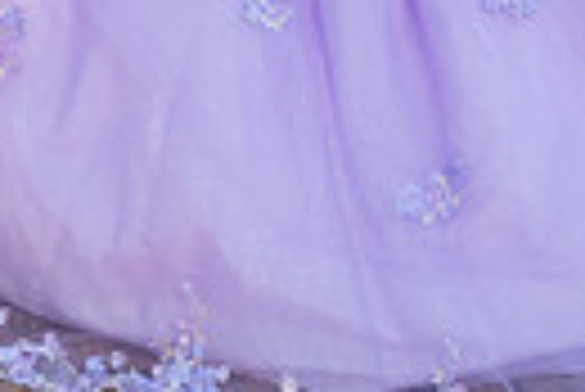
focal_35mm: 152
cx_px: 158
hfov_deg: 13.5
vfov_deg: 8.9
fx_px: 2473
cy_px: -178
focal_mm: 34
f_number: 5.6
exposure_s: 1/200
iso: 200
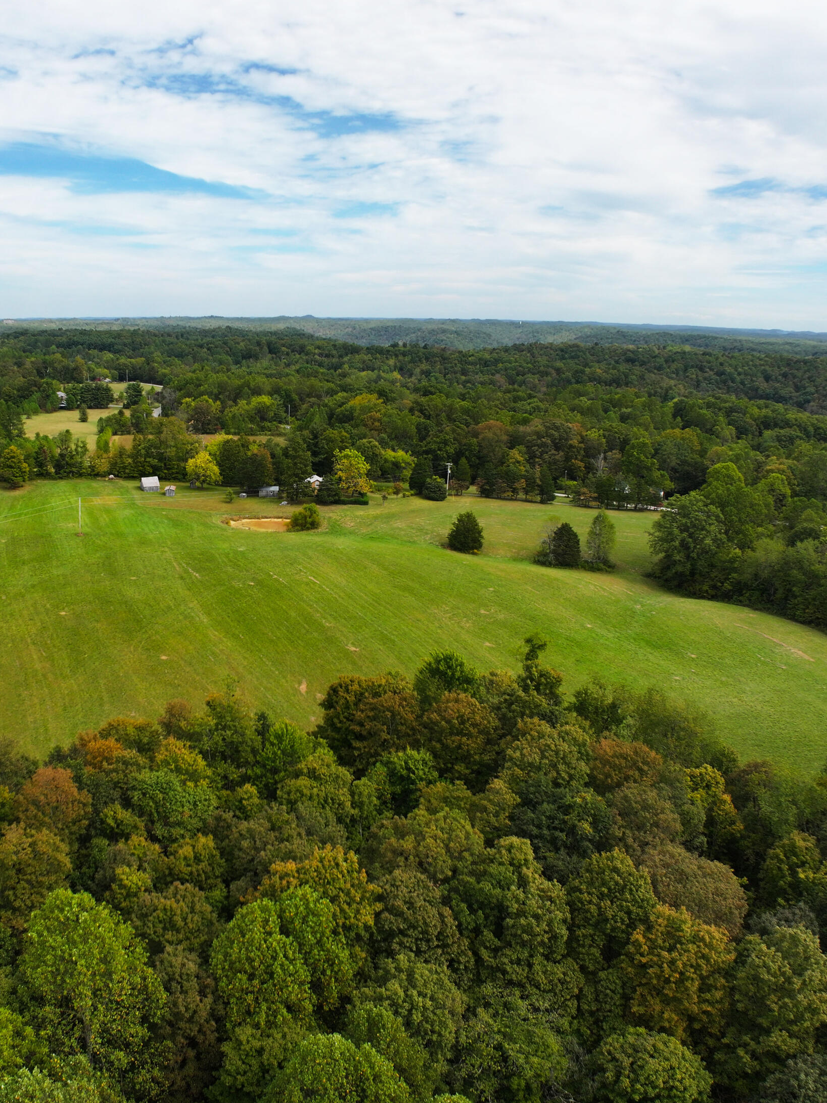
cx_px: 277
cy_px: 546
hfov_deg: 42.4
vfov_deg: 55.3
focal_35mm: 33
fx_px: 1051
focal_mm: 12.29
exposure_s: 1/1250
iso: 110
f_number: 2.8
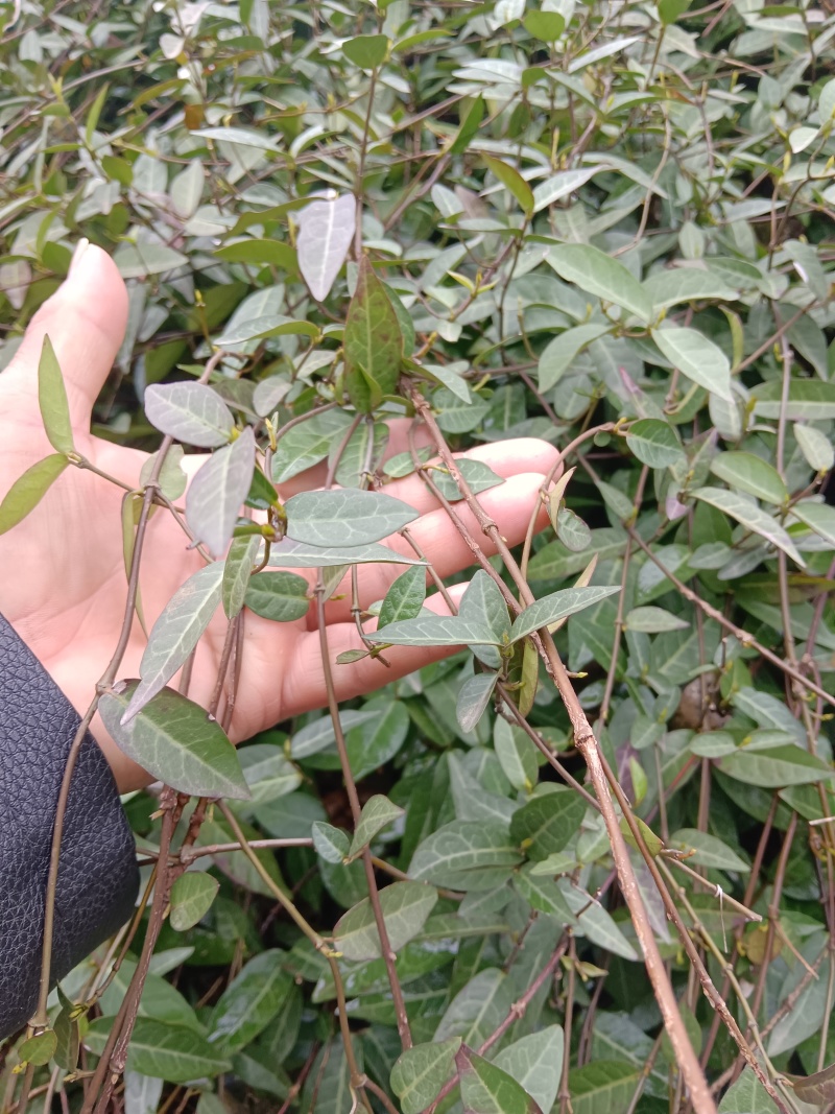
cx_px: 418
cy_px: 557
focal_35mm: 26
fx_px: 836
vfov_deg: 67.3
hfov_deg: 53.1
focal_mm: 4.05
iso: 448
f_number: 1.8
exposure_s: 1/100
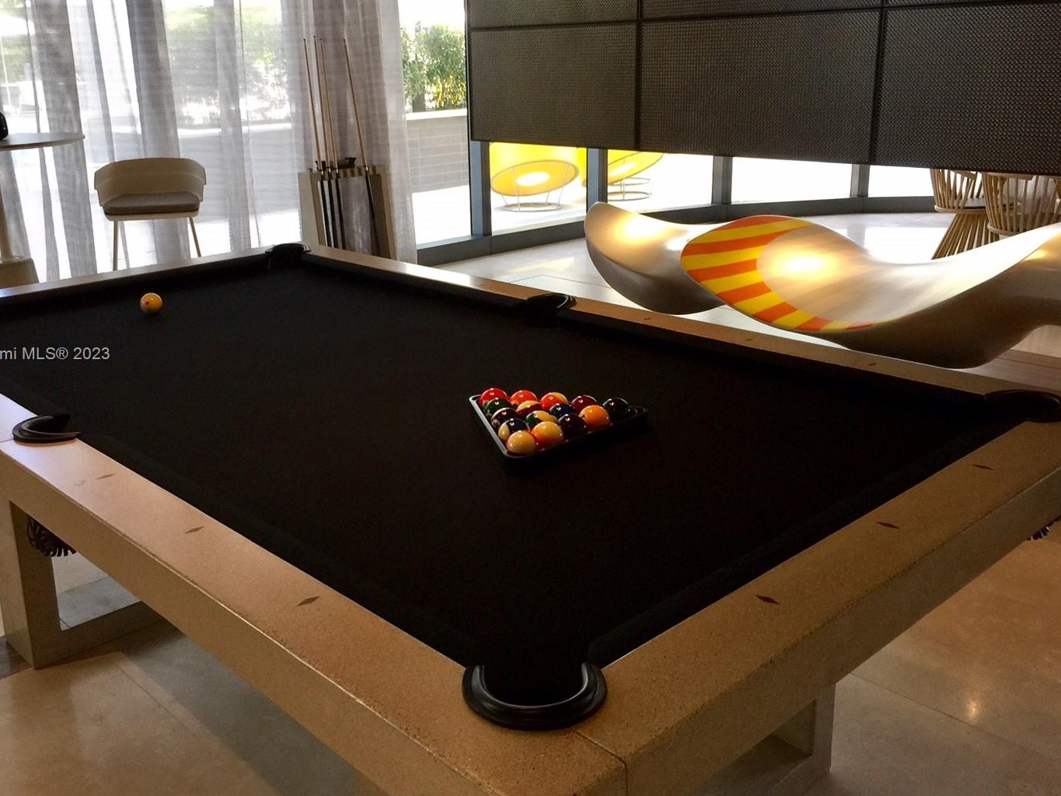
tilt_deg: -16.0
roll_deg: +0.9
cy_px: 355
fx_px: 1042
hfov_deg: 53.9
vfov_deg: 41.7
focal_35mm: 34
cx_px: 483
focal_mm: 4.15
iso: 40
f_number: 2.2
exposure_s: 1/30
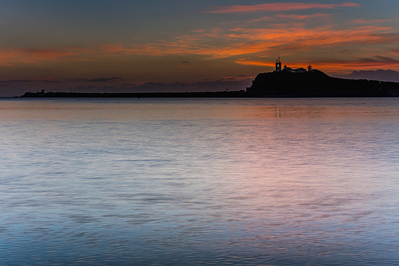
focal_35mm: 58
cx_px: 200
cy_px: 133
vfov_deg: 23.5
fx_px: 639
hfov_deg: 34.7
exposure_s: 1.3
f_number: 8
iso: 50
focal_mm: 38
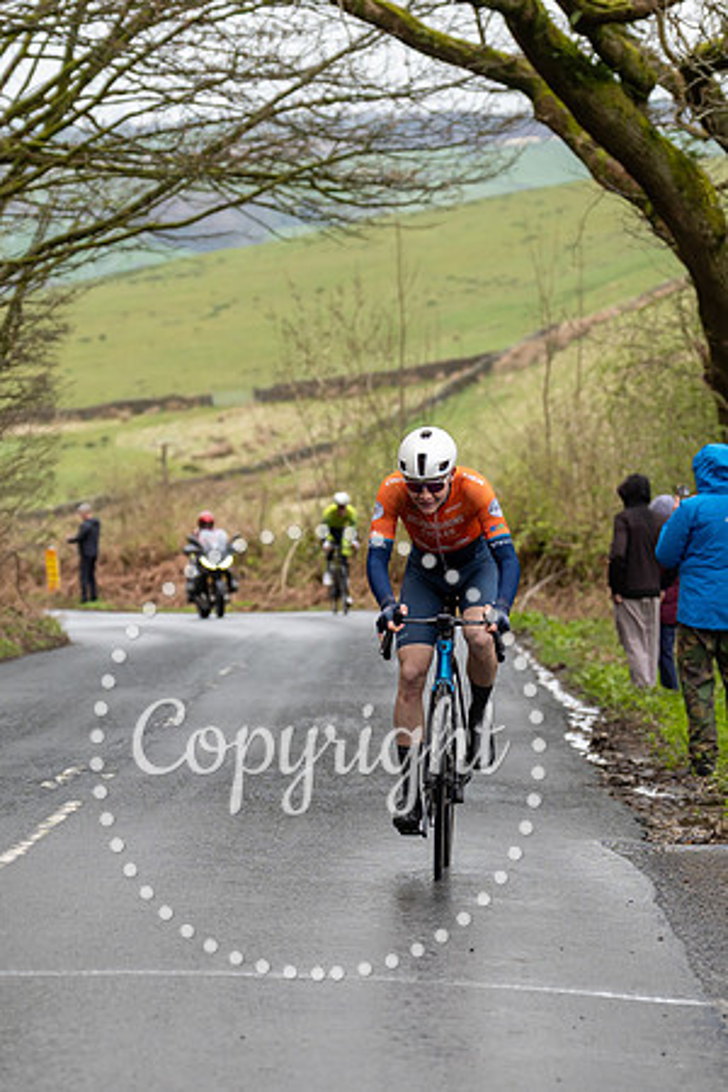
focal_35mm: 208
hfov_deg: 6.6
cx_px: 535
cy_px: 595
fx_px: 6298
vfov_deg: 9.9
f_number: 3.5
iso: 640
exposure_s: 1/1000
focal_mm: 95
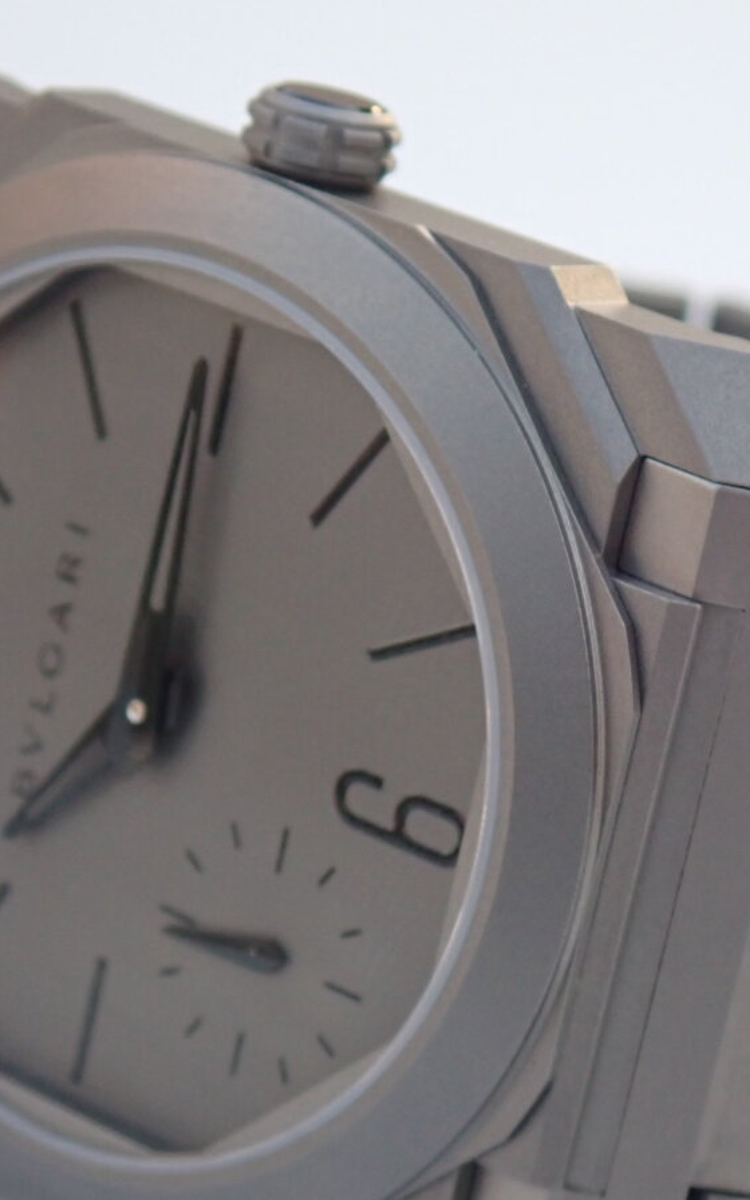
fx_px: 4644
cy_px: 600
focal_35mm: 142
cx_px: 629
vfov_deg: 14.7
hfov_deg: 9.2
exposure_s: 1/100
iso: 500
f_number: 4.9
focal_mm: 18
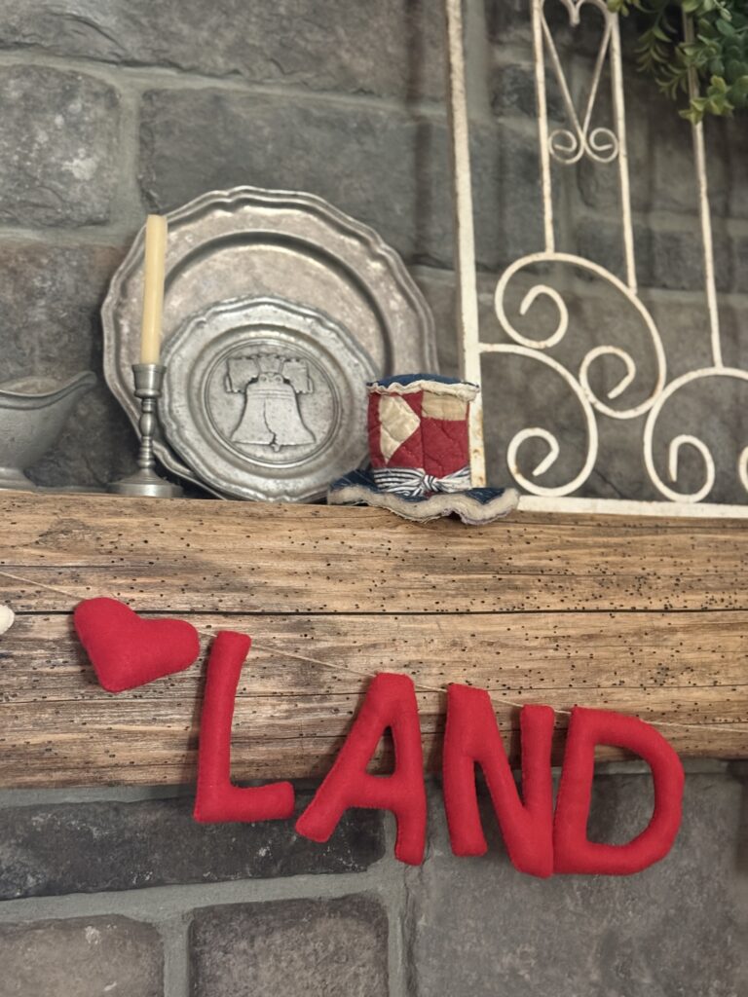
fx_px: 1383
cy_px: 498
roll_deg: +0.2
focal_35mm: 48
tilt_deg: +7.3
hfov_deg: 30.3
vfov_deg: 39.7
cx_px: 374
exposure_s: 1/30
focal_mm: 6.76
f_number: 1.78
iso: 640
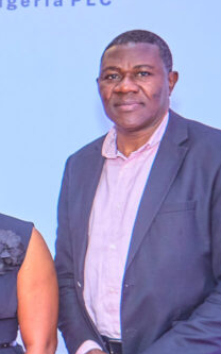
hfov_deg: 10.0
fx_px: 1147
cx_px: -256
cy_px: 208
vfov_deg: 17.5
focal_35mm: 119
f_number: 4
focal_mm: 38
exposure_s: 1/200
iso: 1100
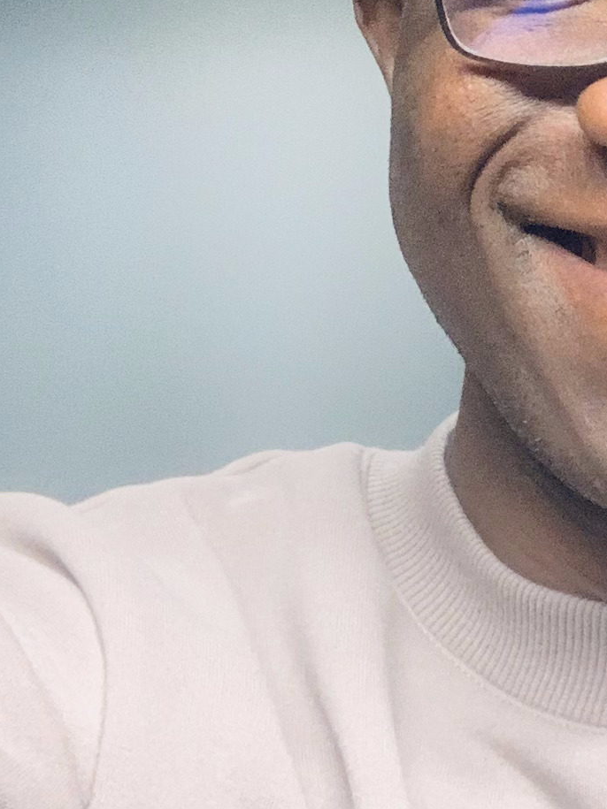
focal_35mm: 108
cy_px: -88
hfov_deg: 13.4
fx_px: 2526
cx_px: 696
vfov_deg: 17.6
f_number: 2.2
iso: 200
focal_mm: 2.87
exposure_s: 1/50
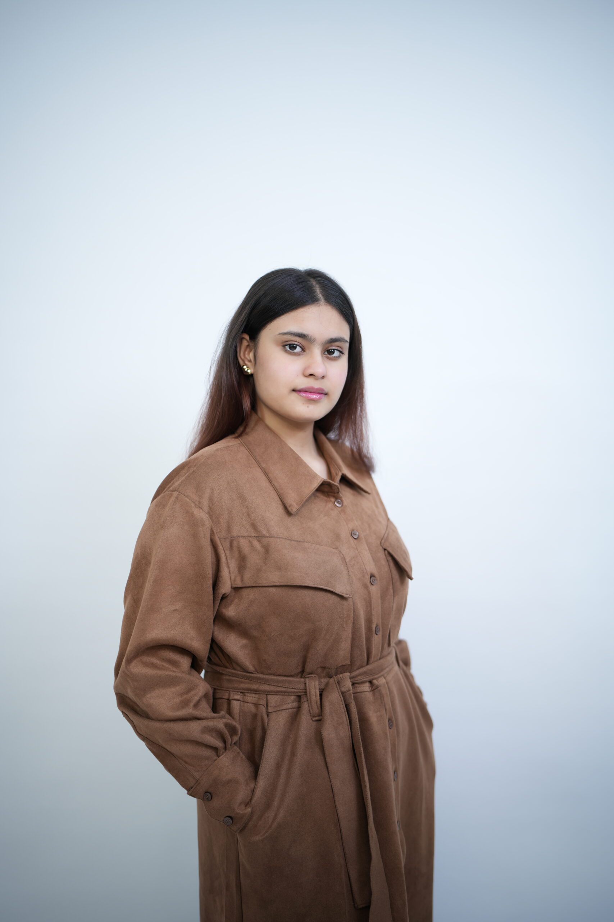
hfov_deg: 37.9
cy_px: 461
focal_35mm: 35
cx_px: 307
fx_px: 895
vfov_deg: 54.4
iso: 160
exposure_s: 1/200
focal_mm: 35
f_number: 1.4
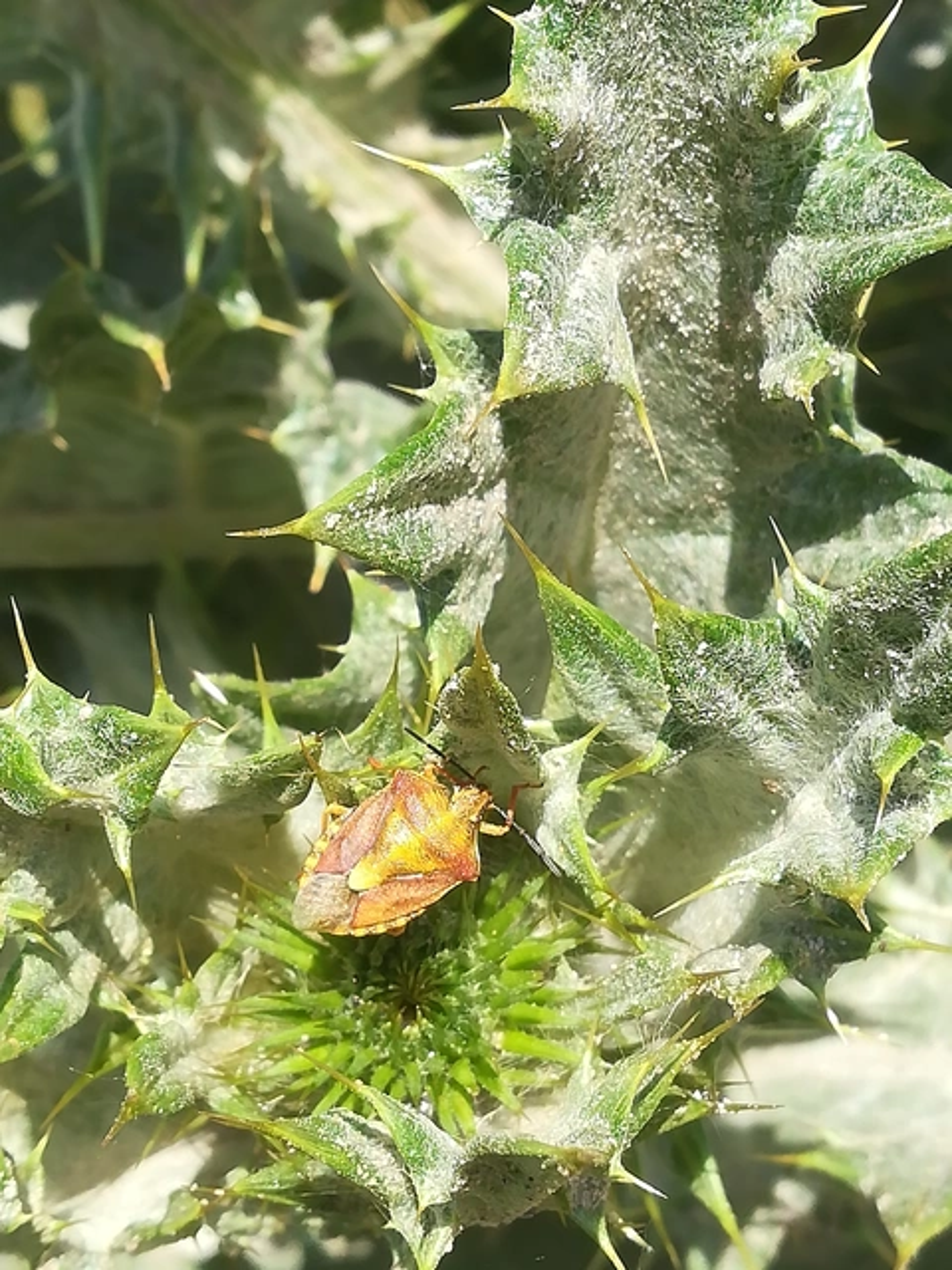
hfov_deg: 22.6
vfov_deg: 29.8
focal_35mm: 65
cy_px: 635
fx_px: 2383
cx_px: 476
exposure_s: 1/437
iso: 50
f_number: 2.2
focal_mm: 3.83
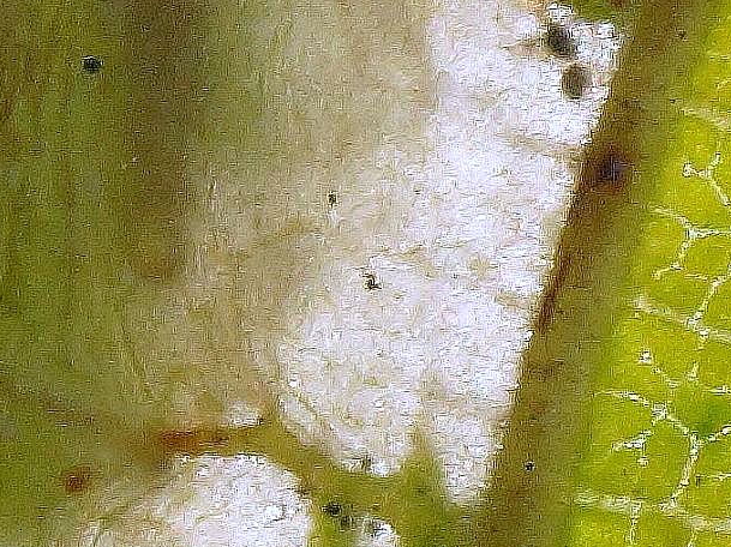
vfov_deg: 1.7
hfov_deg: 2.3
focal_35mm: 853
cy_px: 241
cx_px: -12
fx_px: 18003
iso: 200
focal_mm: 90
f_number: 16
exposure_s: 1/160
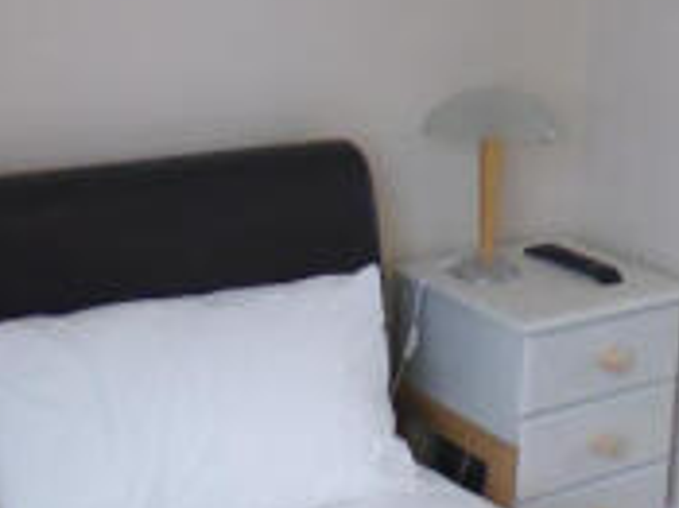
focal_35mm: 80
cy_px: 72
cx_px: 506
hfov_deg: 24.2
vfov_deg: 18.2
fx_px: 1568
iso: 400
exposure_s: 1/60
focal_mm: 4.3
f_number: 2.8
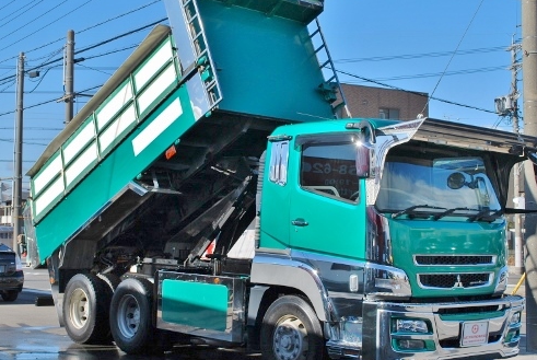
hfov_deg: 35.2
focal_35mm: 57
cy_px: 169
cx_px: 258
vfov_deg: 24.0
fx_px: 846
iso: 100
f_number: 8
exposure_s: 1/250
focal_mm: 29
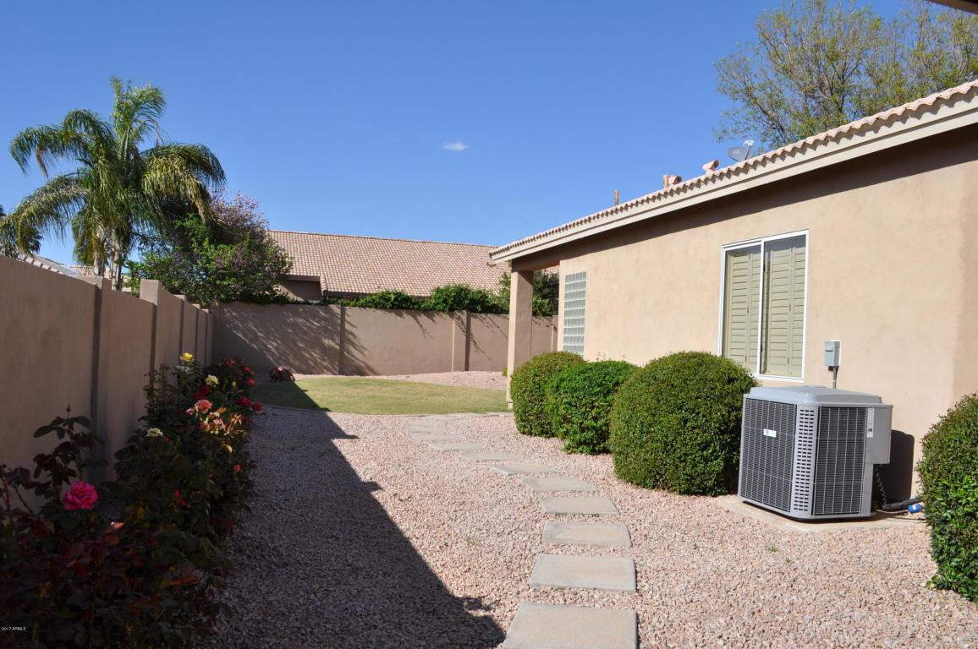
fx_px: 733
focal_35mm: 27
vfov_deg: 47.8
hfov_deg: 67.4
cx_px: 489
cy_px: 324
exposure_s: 1/400
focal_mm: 18
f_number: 9
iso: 200
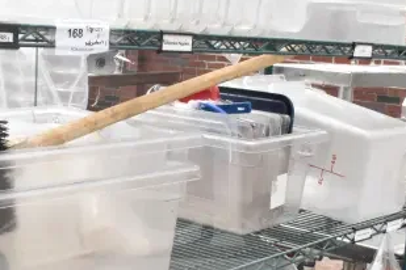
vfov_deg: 19.0
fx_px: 801
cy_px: 217
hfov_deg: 28.2
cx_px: 127
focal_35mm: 71
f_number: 18
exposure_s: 1/1250
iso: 6400
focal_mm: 24
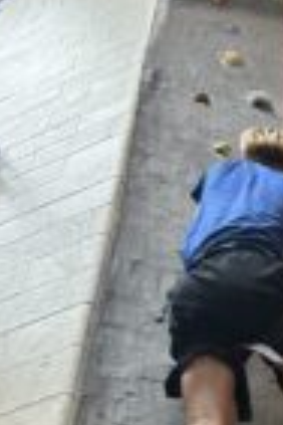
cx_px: 315
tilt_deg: +50.7
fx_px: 790
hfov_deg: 19.4
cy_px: 301
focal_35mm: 67
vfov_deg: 29.7
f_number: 1.5
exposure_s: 1/40
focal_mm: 5.7
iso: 400
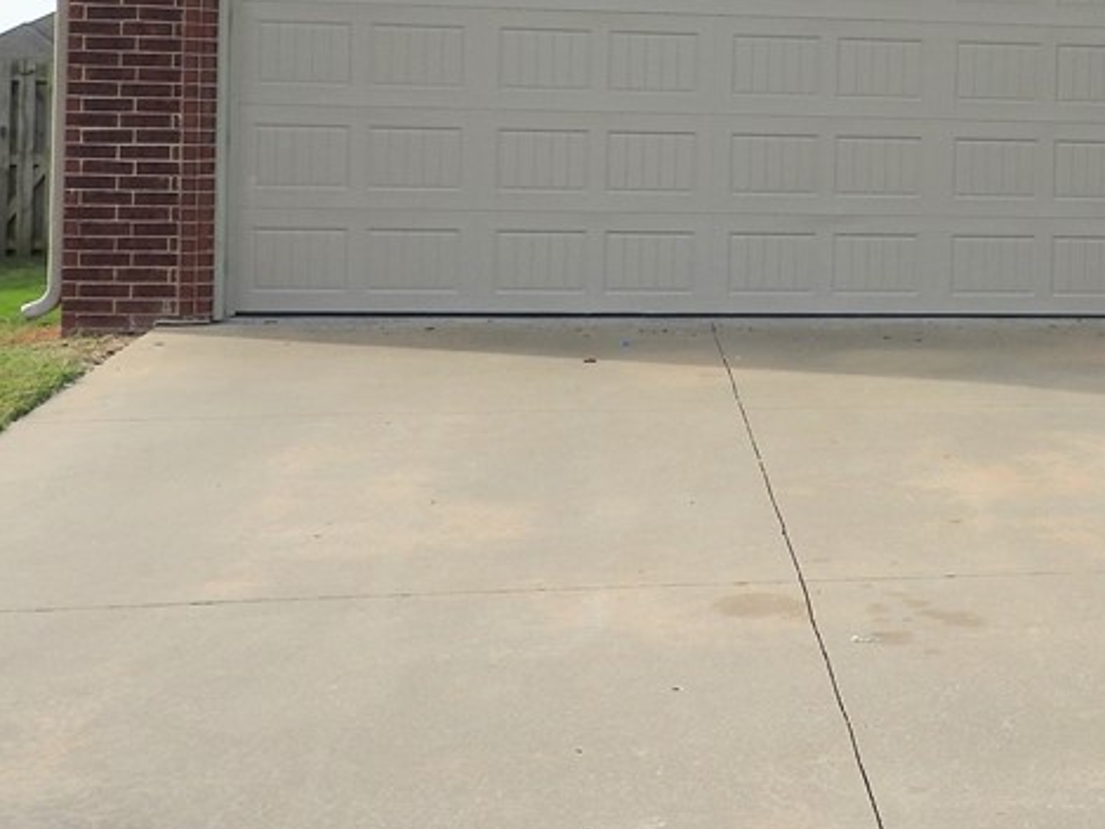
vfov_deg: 20.1
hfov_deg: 25.4
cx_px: 1166
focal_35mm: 72
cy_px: 111
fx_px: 2299
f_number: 3.6
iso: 100
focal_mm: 5.9
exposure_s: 1/800
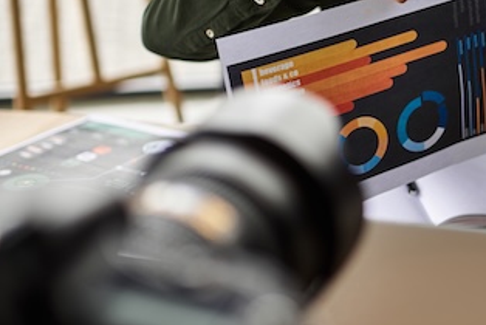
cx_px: 430
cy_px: 131
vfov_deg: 17.5
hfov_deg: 25.2
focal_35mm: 78
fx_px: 1054
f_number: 2
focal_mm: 35
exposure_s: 1/200
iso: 125
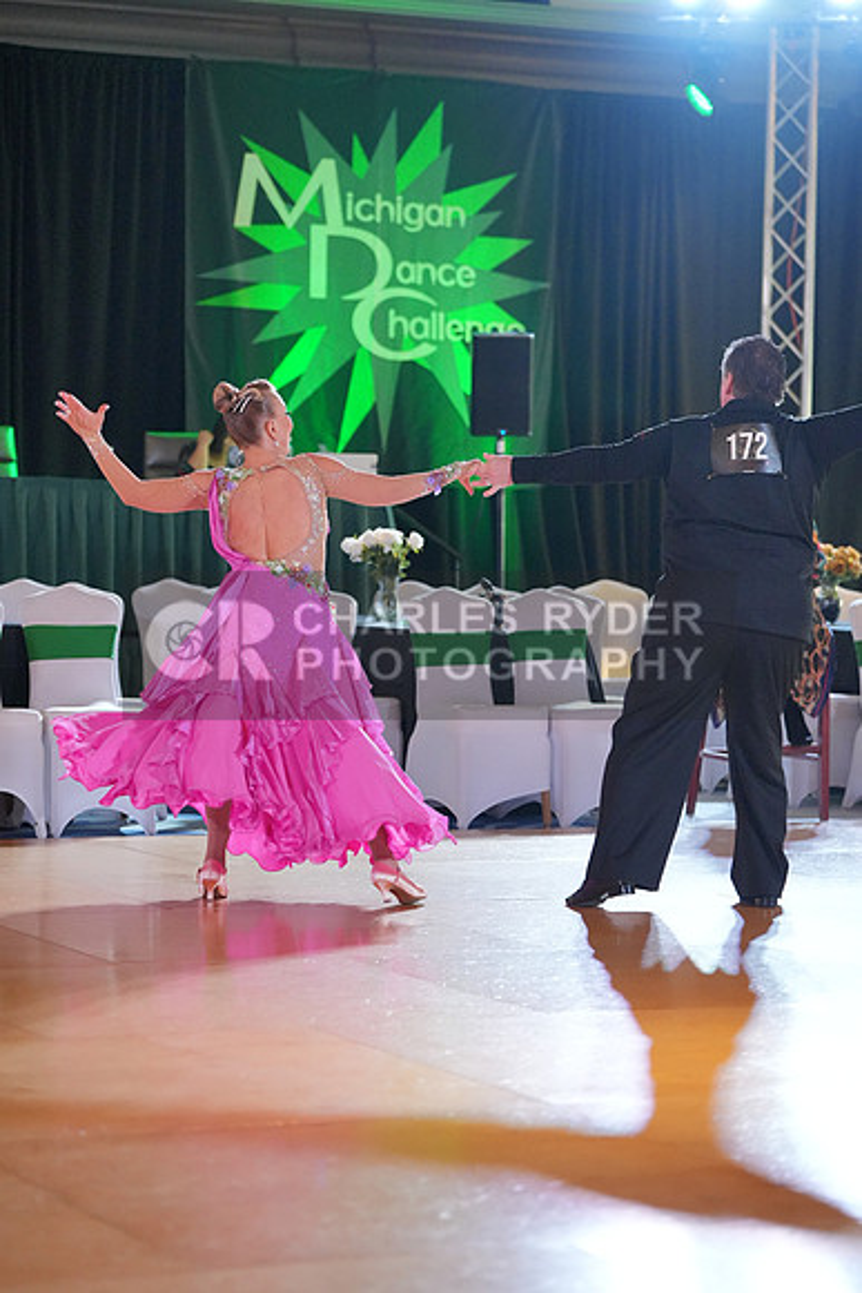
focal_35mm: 100
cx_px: 431
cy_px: 646
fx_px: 3589
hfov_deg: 13.7
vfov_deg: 20.4
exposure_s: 1/500
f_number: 3.2
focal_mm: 100
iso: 5000
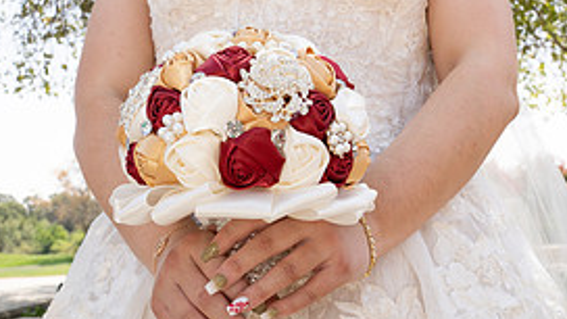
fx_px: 677
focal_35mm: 45
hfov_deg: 45.5
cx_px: 284
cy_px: 65
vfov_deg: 26.1
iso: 500
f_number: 10
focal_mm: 26
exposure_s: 1/200
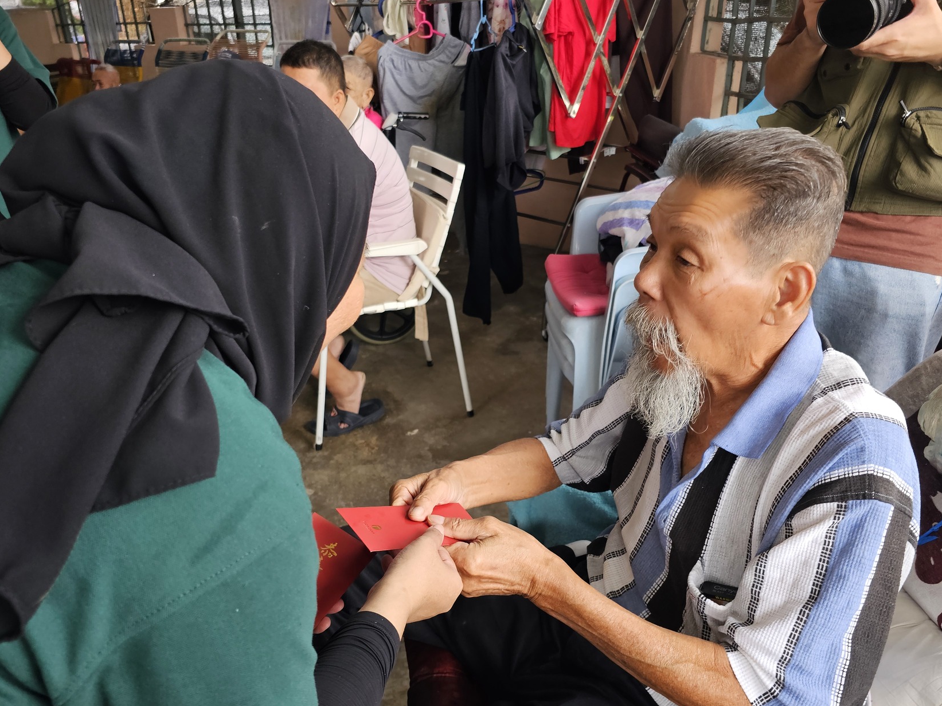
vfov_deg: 49.7
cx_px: 444
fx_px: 762
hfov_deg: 63.4
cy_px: 381
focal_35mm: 28
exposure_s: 1/180
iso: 100
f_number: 1.7
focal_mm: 6.3
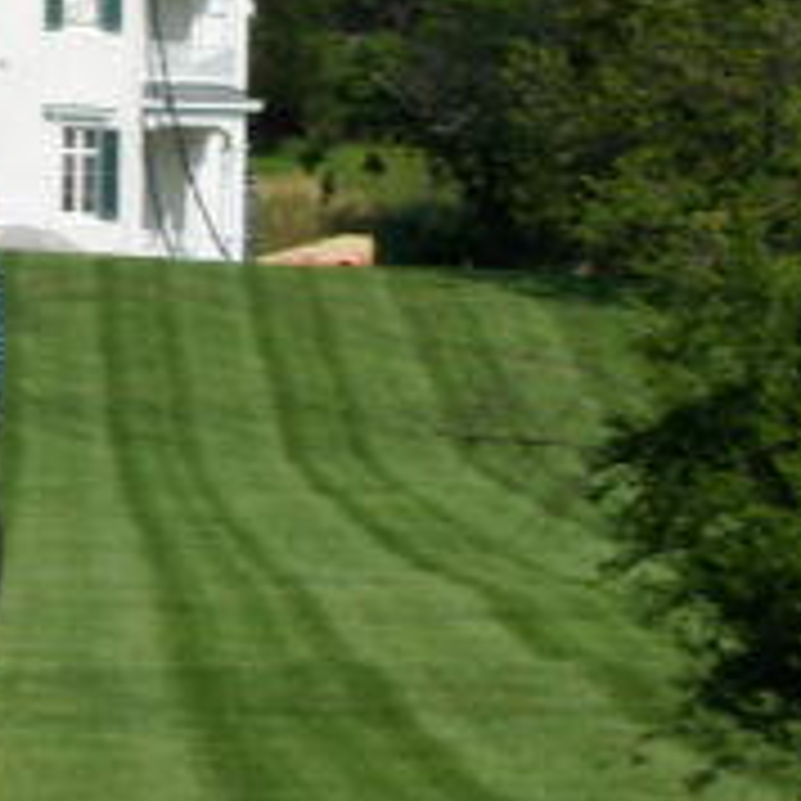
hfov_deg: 5.2
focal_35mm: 335
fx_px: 8771
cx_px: -315
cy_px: 353
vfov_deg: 5.2
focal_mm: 55
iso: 200
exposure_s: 1/60
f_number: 32
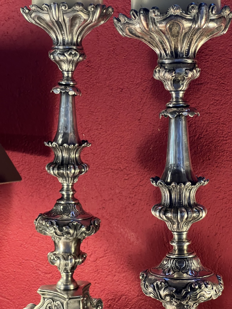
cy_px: 154
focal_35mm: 77
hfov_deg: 19.1
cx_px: 116
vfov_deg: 25.3
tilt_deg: -7.0
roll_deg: -1.2
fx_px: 688
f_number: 2.8
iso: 320
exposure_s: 1/50
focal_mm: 9
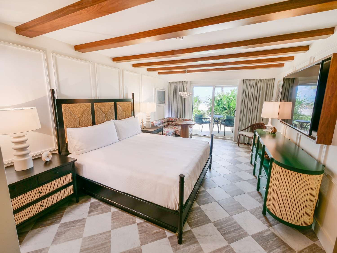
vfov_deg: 85.7
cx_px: 168
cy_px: 126
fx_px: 136
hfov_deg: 102.1
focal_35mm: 14
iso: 400
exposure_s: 1/60
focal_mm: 7
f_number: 7.1
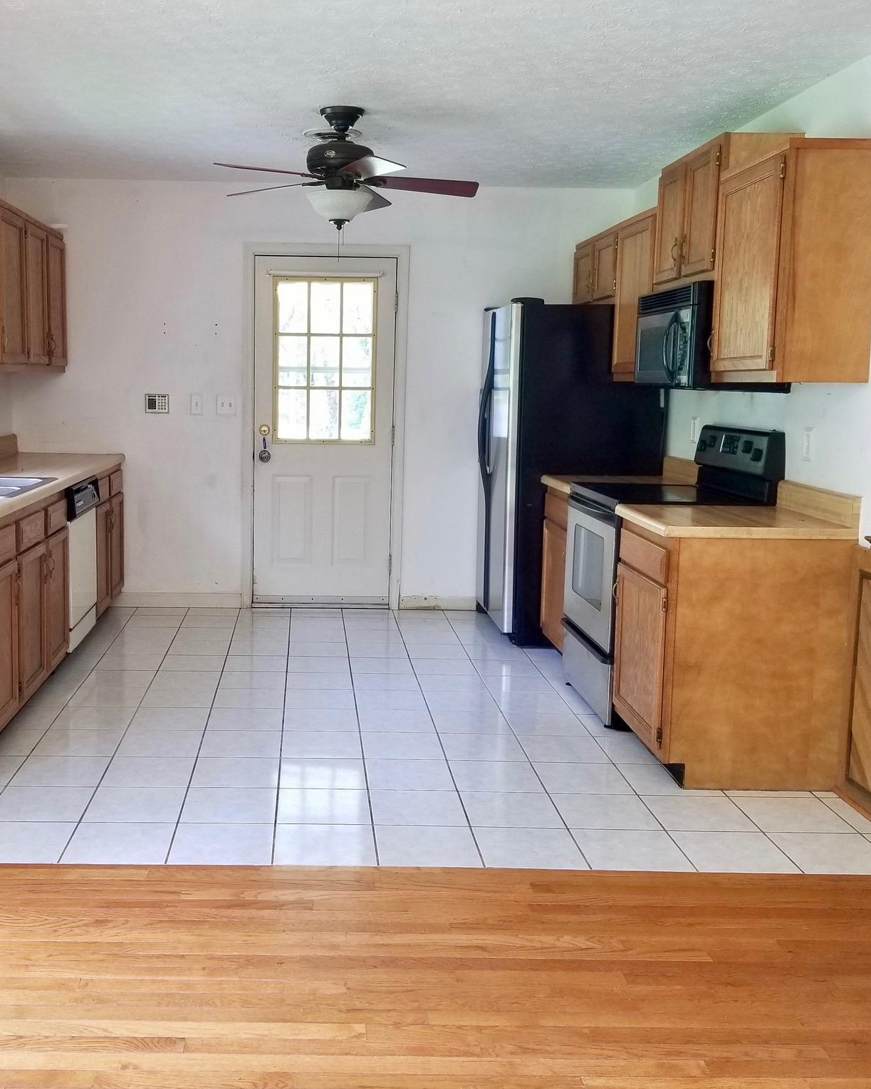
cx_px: 313
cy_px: 543
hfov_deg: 42.9
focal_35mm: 34
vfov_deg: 52.8
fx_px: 1096
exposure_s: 1/60
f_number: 1.7
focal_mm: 4.25
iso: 100
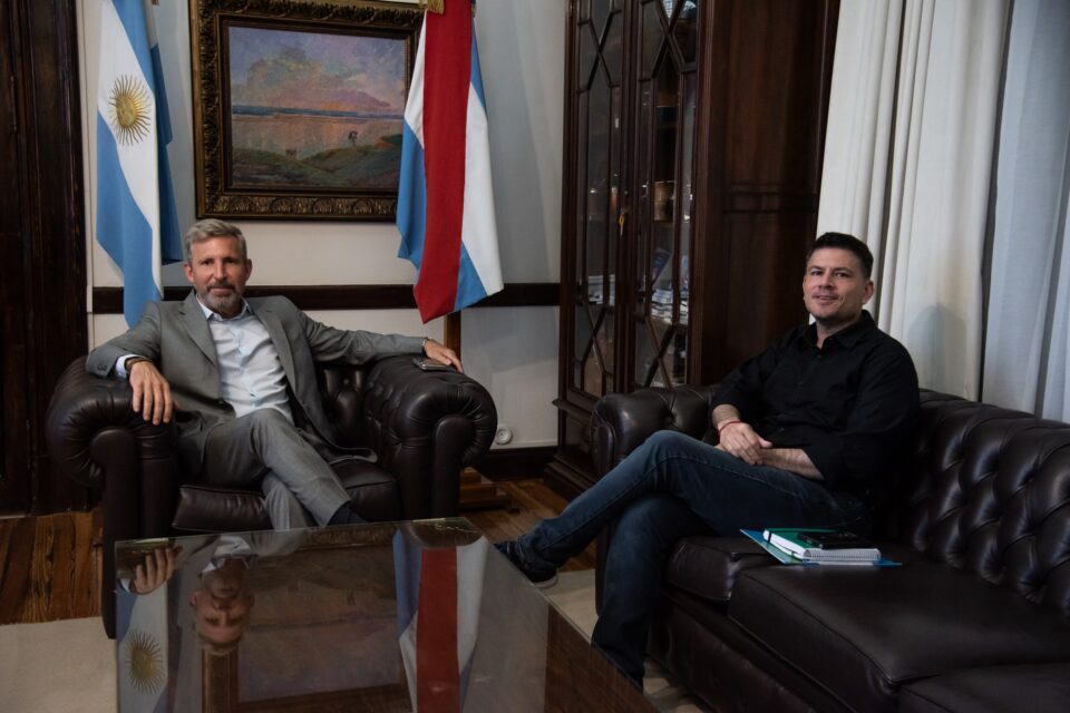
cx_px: 535
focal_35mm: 40
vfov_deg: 33.4
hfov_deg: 48.5
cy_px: 356
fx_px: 1189
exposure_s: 1/250
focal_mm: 40
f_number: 4
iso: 1250
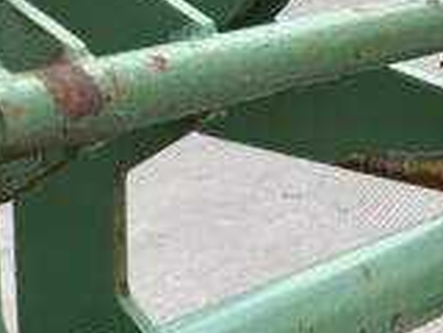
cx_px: 246
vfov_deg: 7.8
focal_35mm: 186
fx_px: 2380
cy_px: 516
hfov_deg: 10.6
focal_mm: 3
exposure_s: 1/422
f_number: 1.8
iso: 16
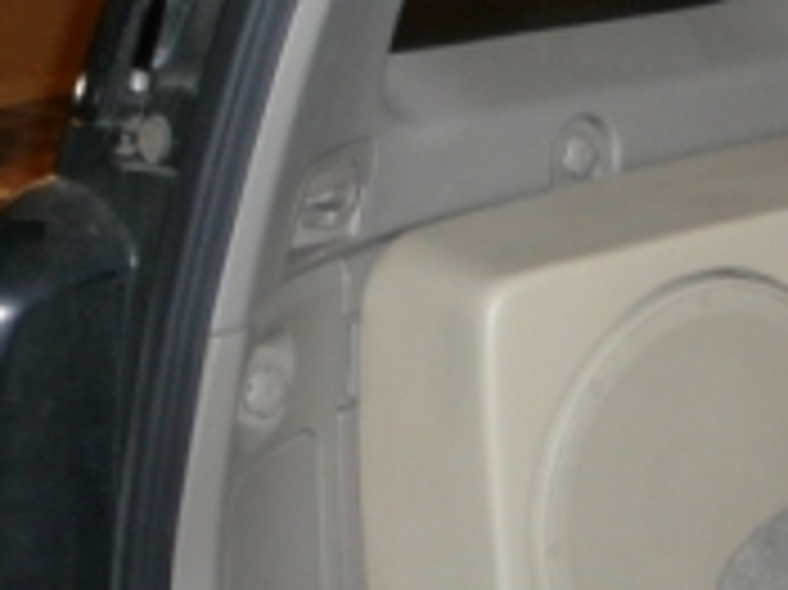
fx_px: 2389
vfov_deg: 14.0
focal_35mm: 105
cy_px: 495
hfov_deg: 18.1
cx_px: 865
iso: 125
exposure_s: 1/30
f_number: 3.1
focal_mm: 6.1
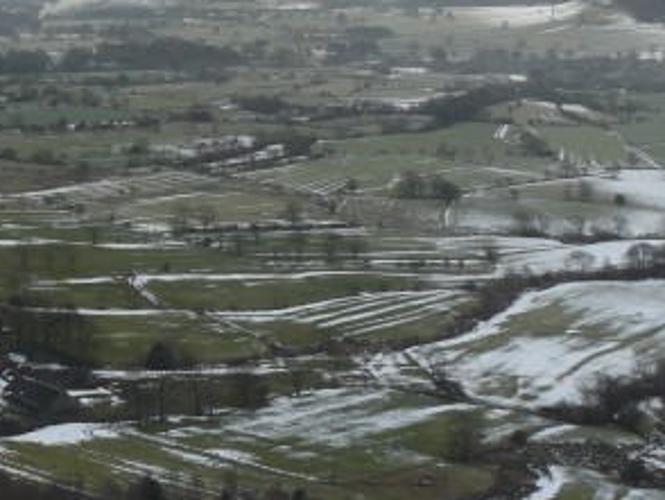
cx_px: -70
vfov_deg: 15.7
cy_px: 106
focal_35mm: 94
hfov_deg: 19.9
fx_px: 1807
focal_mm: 6
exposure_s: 1/200
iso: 100
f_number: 4
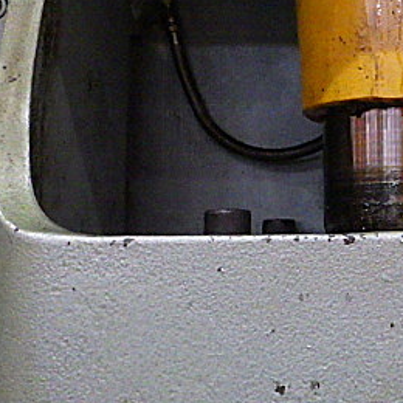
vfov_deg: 28.1
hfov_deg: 26.8
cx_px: 391
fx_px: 803
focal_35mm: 61
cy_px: 155
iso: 1600
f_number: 3.5
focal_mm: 5
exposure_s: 1/45
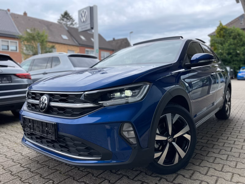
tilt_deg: -4.0
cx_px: 122
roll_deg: -0.3
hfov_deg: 67.3
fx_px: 184
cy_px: 92
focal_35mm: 26
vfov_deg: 53.1
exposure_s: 1/1383
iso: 50
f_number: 1.6
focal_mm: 4.2
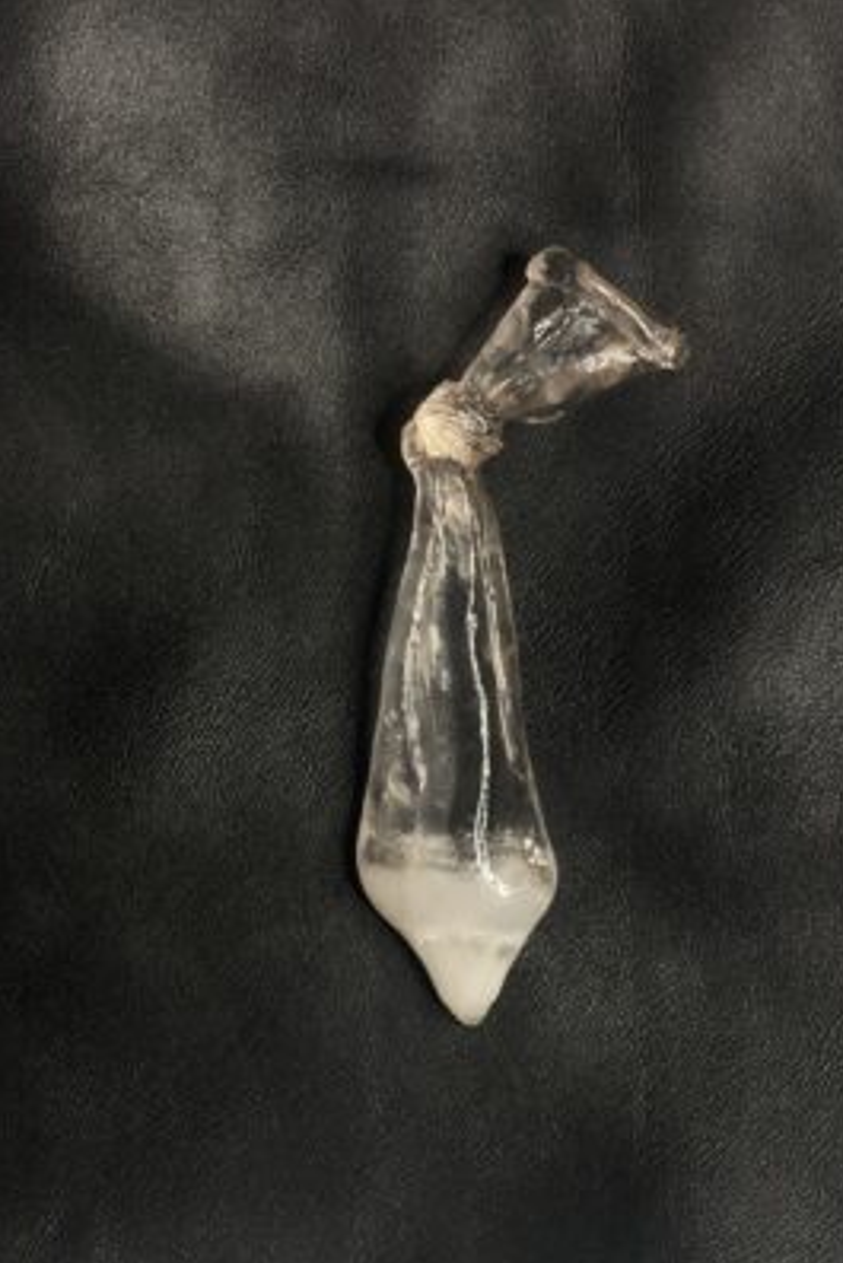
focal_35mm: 67
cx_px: 445
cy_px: 630
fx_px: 2351
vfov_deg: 30.1
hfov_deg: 20.3
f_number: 2.2
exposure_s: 1/40
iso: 250
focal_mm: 7.5
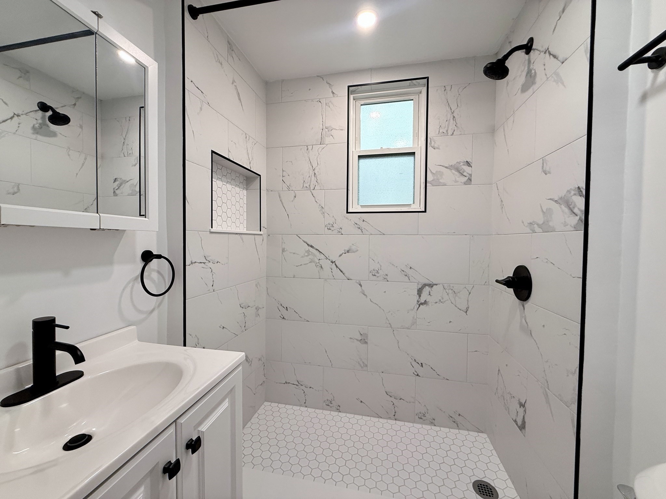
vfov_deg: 85.7
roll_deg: -0.3
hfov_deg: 102.1
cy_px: 250
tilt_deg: -1.6
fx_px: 269
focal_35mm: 14
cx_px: 333
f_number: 2.2
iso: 125
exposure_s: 1/120
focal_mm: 2.22
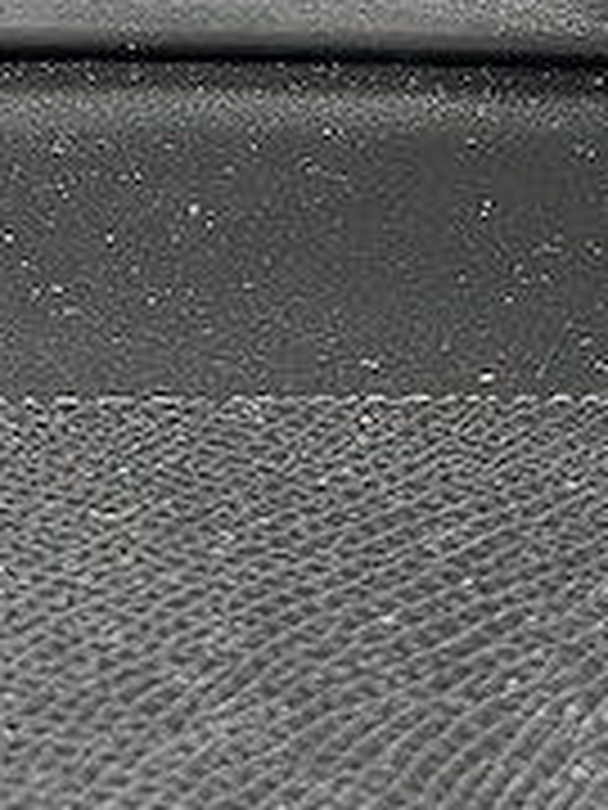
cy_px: -338
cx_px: 329
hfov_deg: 14.5
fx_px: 2389
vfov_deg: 17.6
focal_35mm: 102
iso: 25
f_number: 1.8
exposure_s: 1/96.2
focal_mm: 5.4
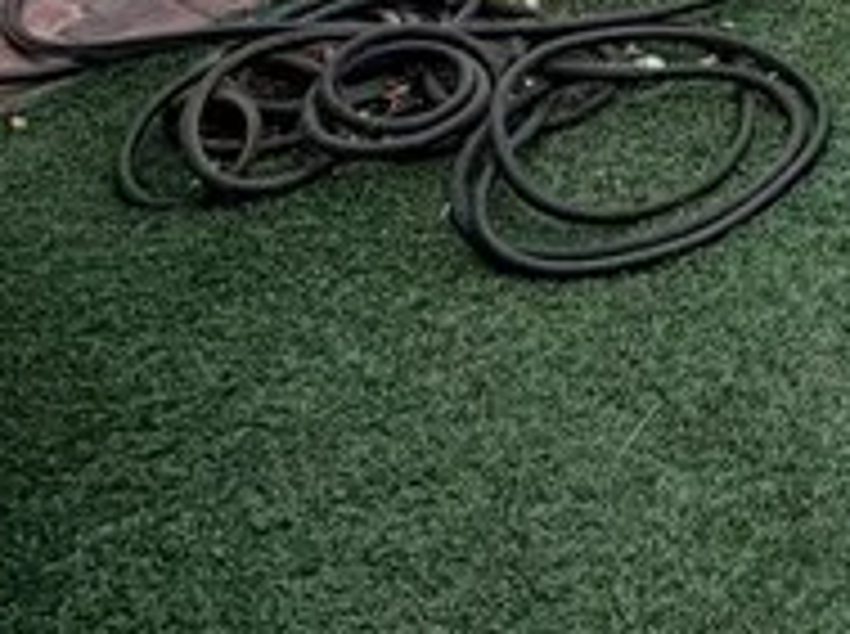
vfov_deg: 14.3
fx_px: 1863
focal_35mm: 76
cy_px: -805
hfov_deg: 20.4
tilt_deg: -2.9
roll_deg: -0.5
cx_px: 1408
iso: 32
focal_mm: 2.22
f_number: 2.2
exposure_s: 1/770
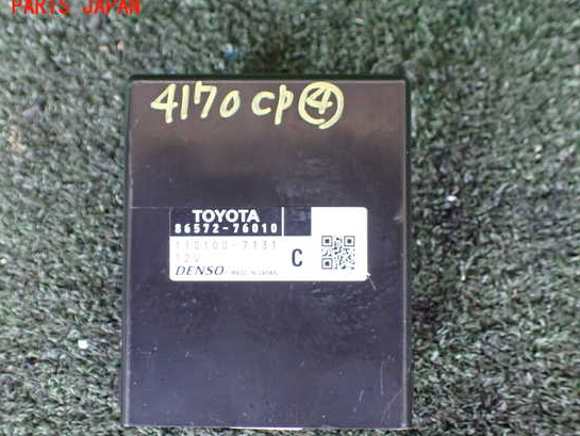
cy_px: 233
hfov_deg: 55.3
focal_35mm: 33
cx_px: 266
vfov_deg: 42.9
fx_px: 553
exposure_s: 1/100
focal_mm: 5.4
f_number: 2.3
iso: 800
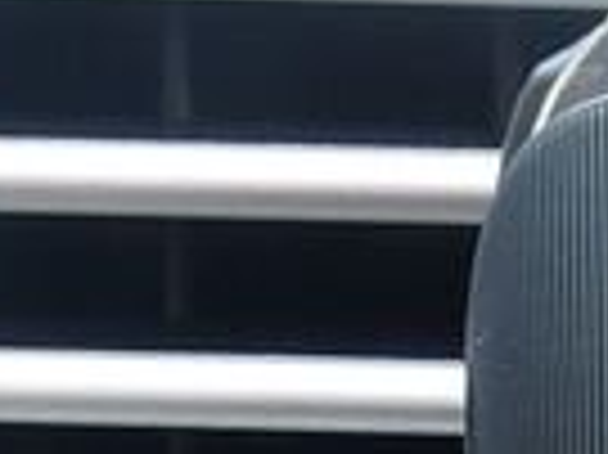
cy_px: 868
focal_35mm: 205
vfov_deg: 7.0
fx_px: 3597
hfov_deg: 9.4
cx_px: 950
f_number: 3
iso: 100
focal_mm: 4.9
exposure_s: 1/32
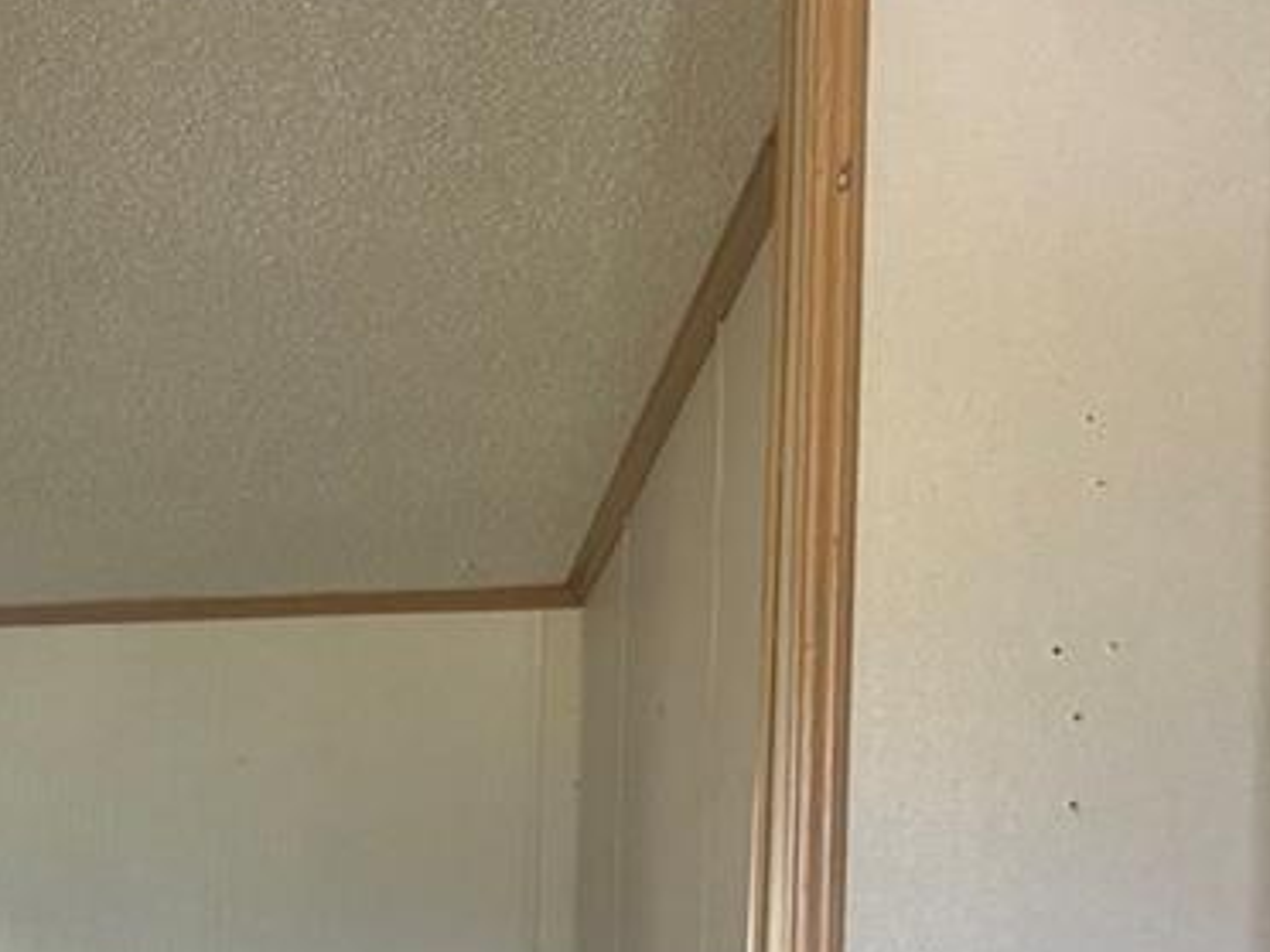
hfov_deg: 17.3
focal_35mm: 93
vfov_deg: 15.4
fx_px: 3412
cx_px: -997
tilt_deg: -2.6
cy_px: 1088
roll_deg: -0.1
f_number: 1.78
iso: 200
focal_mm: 6.76
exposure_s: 1/71
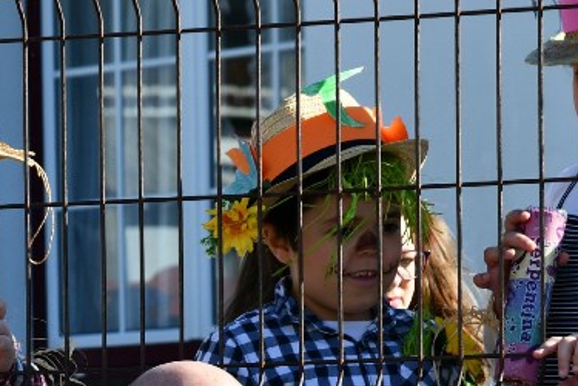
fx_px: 6887
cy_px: 375
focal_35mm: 429
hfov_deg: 4.8
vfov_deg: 3.2
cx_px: 114
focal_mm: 105
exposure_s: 1/250
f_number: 8
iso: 180
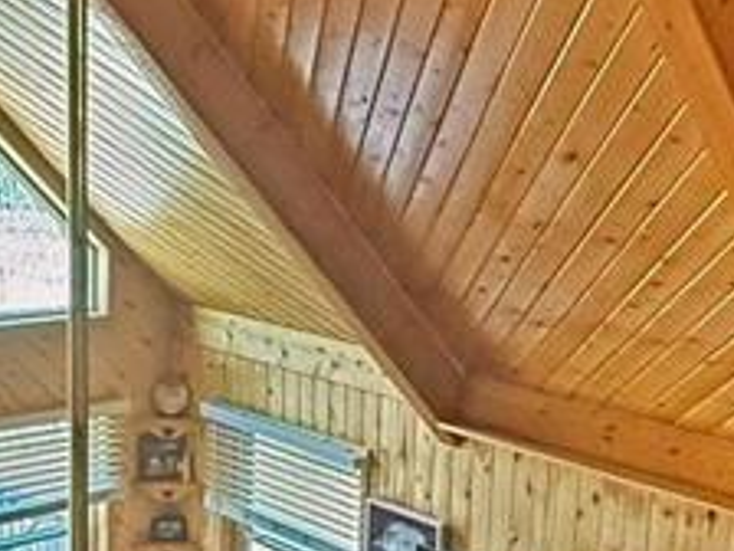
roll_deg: -2.0
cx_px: 439
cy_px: 331
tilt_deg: -9.9
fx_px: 1357
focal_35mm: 64
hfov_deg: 30.2
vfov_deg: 22.9
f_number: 2.2
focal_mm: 2.22
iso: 500
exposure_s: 1/120
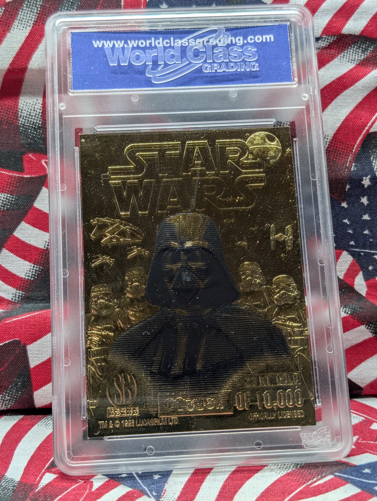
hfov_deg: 29.7
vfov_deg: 38.9
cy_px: 250
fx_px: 710
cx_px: 188
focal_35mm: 49
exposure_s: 1/50.2
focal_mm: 6.9
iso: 23
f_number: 1.68
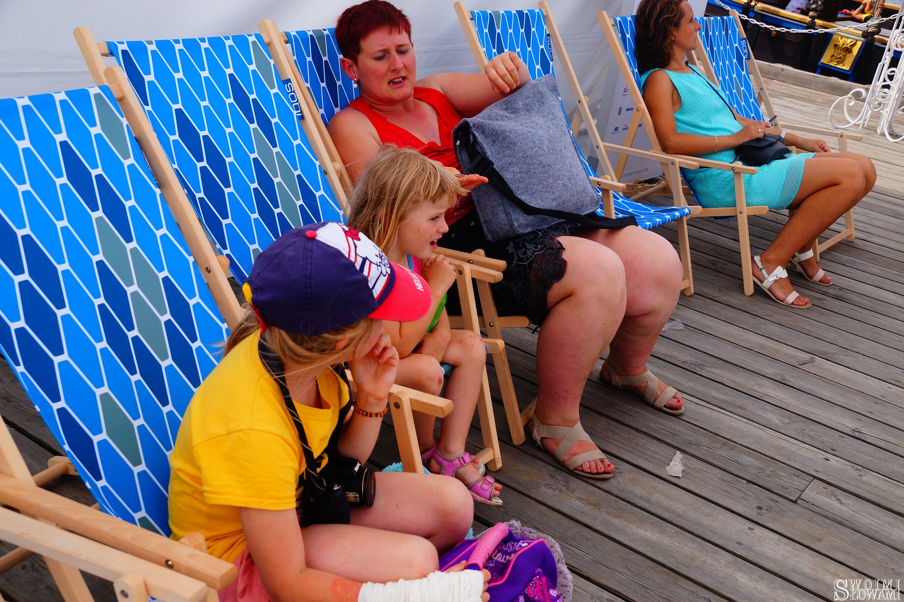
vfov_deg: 34.2
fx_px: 979
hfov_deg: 49.6
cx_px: 452
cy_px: 301
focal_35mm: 39
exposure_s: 1/250
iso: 100
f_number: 8
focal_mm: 26
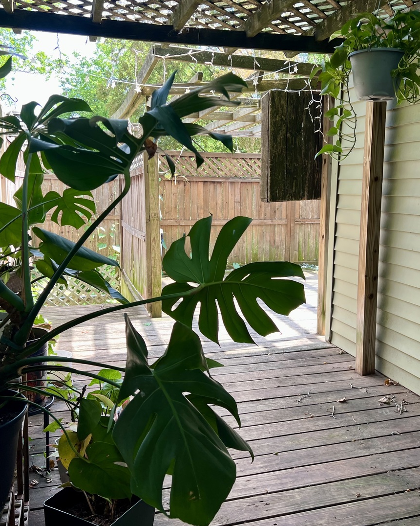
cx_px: 230
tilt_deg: -6.0
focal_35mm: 34
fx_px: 528
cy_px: 262
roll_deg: -1.2
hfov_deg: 43.3
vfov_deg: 52.8
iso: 40
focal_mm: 5.7
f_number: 1.5
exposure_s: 1/153
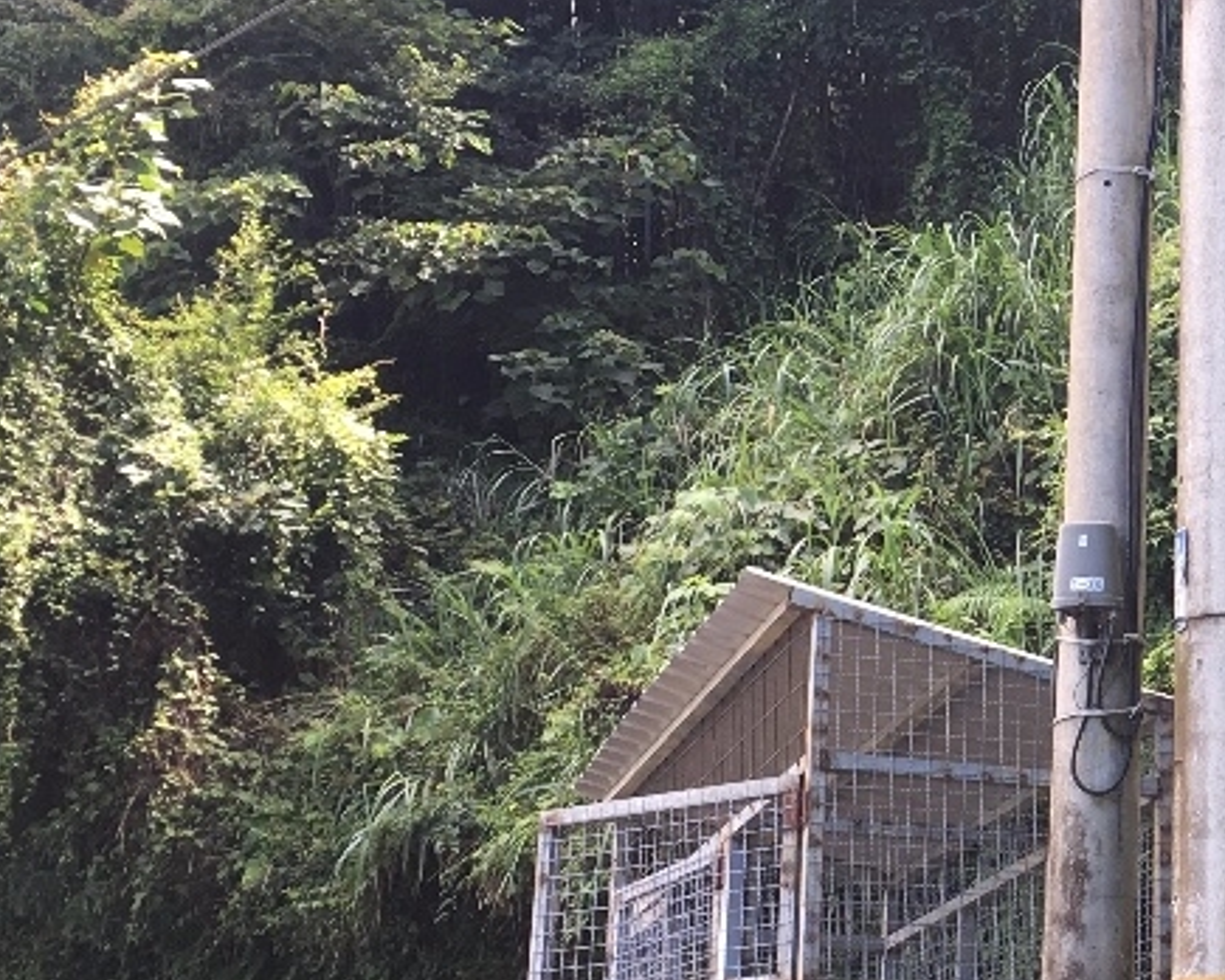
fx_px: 2828
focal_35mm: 78
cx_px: 1276
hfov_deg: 23.3
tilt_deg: +17.2
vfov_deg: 19.7
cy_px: 541
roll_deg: -0.3
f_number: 2.2
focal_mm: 4.15
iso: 25
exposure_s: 1/120
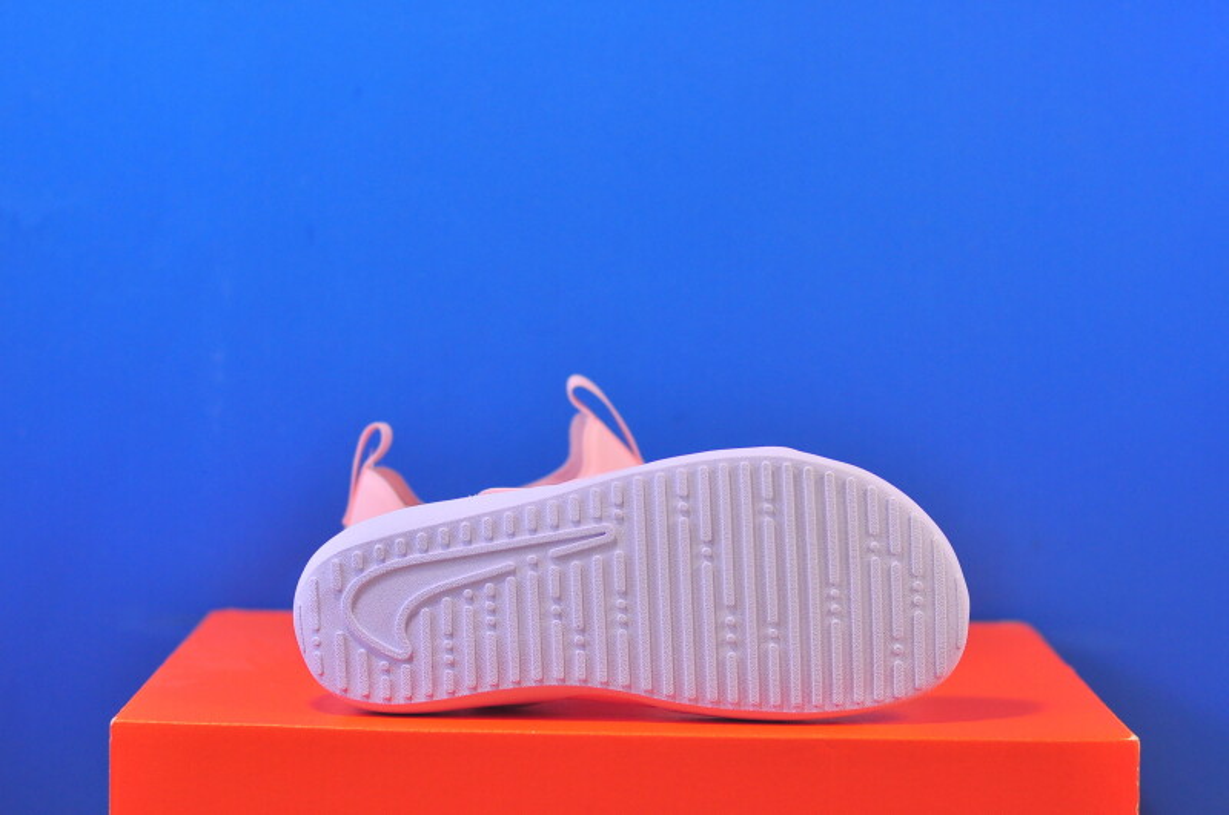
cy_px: 408
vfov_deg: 18.1
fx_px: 2557
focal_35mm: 75
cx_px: 614
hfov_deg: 27.0
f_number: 2.5
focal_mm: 50
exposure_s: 1/320
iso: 250
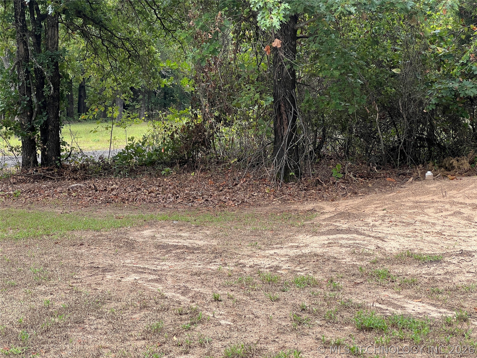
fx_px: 1061
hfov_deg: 25.3
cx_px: 238
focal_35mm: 77
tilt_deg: -4.1
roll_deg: +0.9
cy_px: 179
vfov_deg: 19.1
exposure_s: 1/176
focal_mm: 9
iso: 32
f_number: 2.8
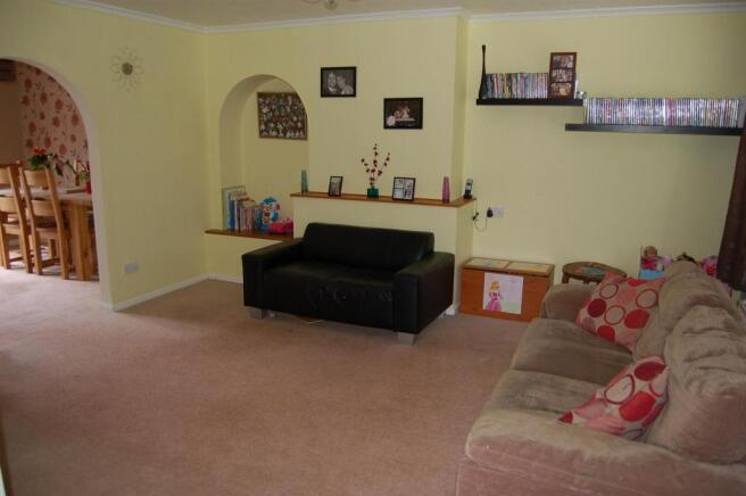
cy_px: 248
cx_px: 373
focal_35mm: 27
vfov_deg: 47.8
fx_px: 559
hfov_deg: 67.4
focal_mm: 18
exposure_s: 1/60
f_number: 3.5
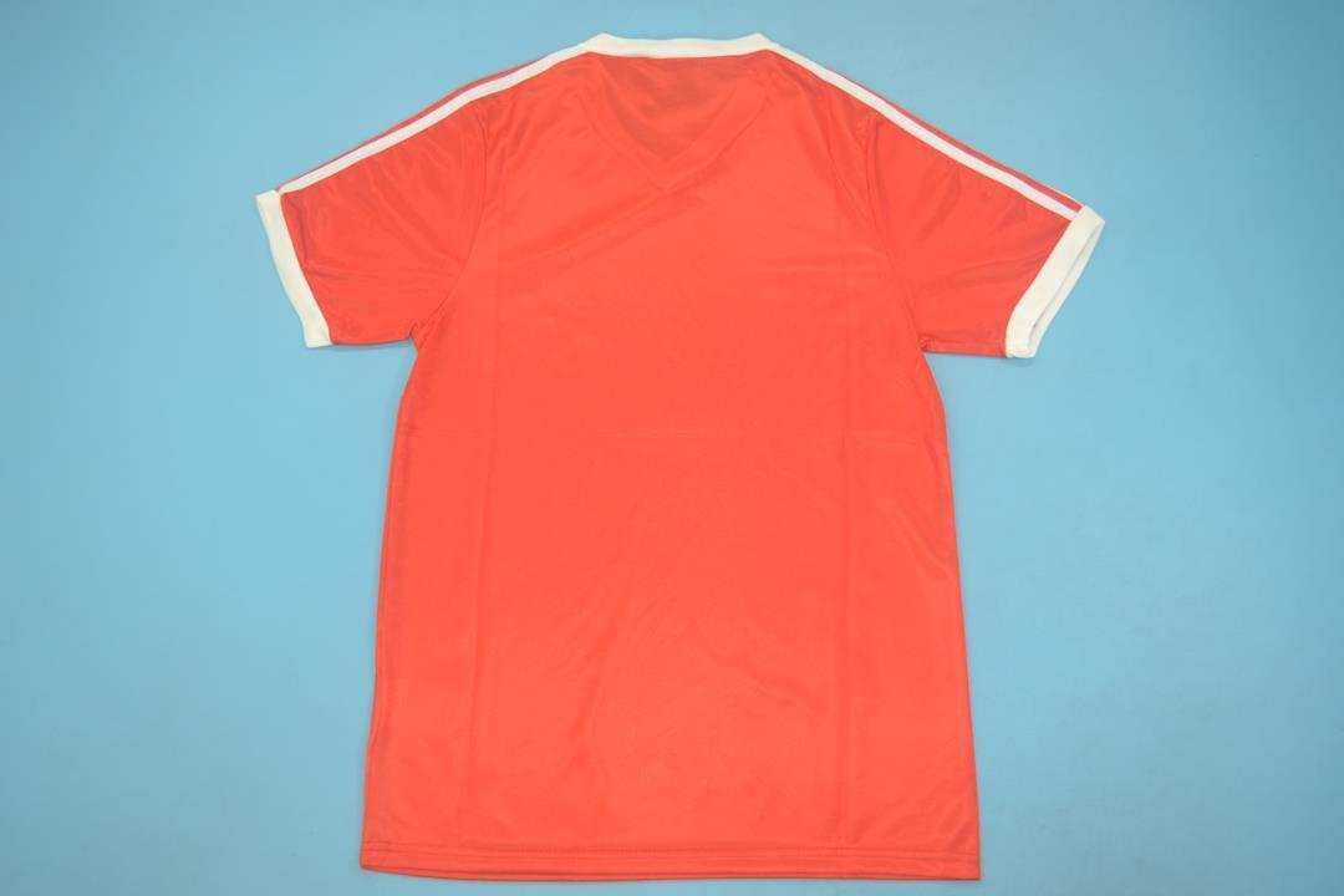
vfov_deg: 40.0
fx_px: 1232
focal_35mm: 33
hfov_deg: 57.2
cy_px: 448
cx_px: 672
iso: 200
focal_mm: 22
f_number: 3.8
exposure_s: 1/100
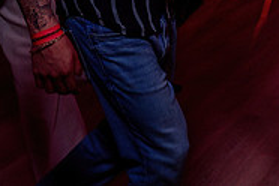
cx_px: 312
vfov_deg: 16.4
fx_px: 581
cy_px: -103
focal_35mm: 75
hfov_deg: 25.0
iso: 800
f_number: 3.2
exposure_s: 1/50
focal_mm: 24
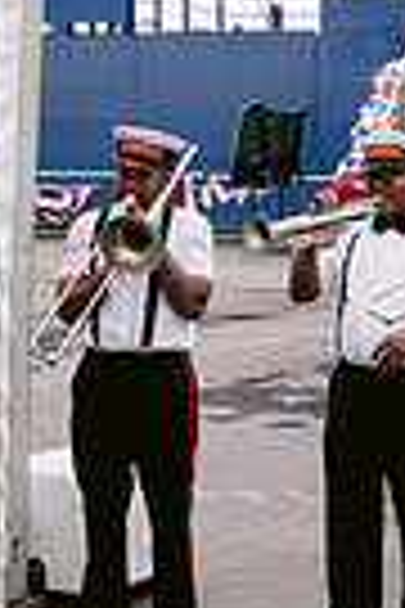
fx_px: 1974
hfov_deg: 11.1
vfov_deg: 17.4
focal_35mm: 117
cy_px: 171
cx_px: 666
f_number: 8
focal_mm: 35
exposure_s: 1/200
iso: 160
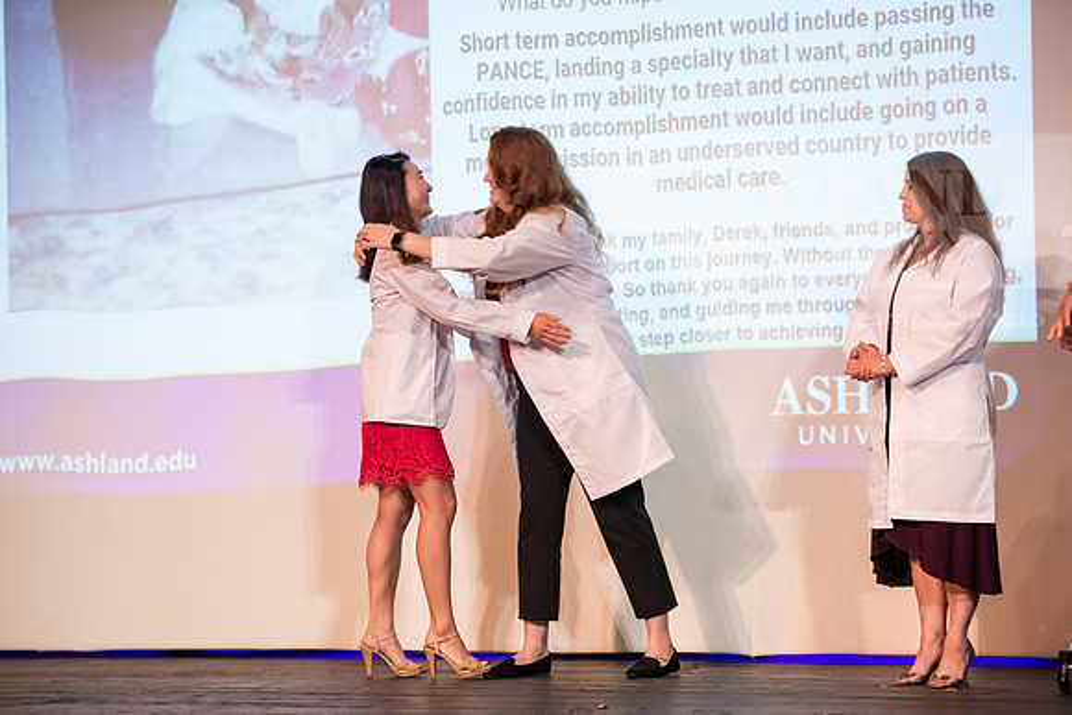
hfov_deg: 18.6
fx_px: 3276
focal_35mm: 110
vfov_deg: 12.5
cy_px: 358
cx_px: 536
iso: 4000
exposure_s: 1/200
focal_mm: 110
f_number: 3.2
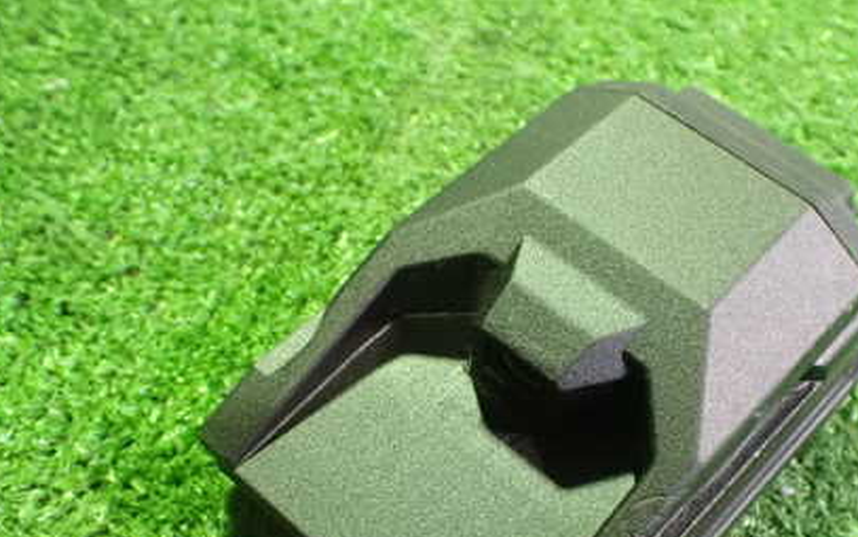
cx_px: 503
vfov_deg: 27.1
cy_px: 402
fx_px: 1099
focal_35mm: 47
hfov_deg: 42.5
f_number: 2.3
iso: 1600
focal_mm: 5.4
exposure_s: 1/30
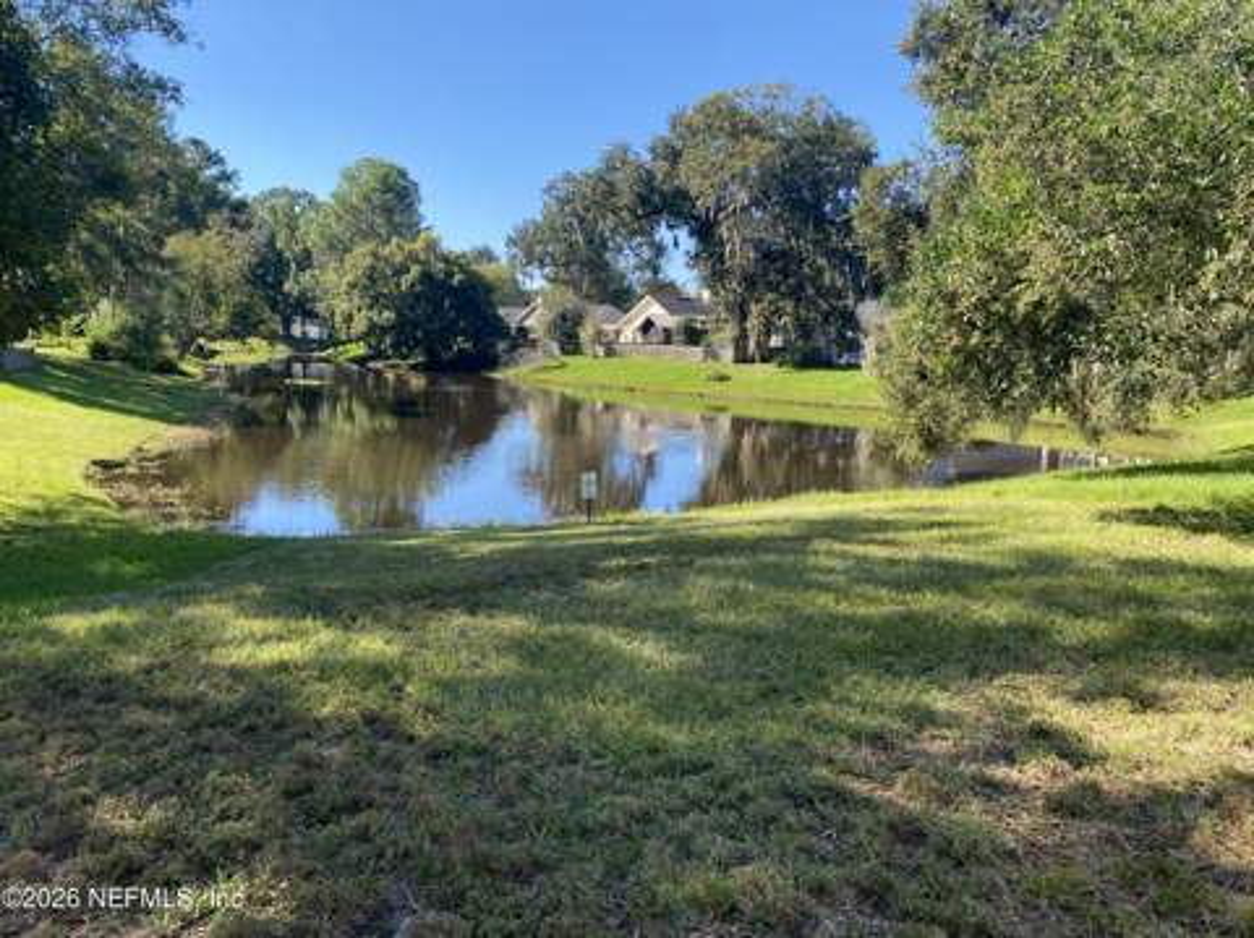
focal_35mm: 26
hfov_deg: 67.4
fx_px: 941
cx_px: 627
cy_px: 469
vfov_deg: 53.0
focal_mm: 4.25
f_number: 1.8
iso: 32
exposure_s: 1/747
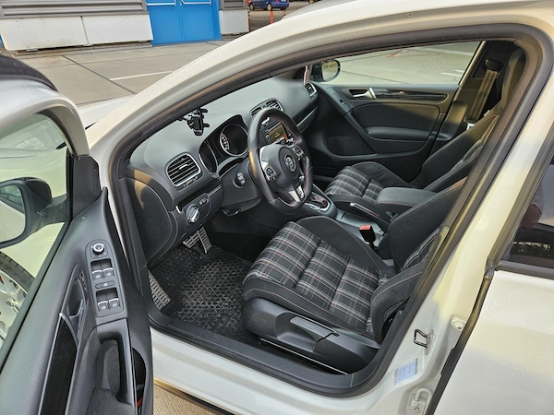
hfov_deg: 73.9
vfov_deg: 58.9
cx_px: 277
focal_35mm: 23
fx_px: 368
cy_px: 208
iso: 64
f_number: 1.8
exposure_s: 1/100
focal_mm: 5.4
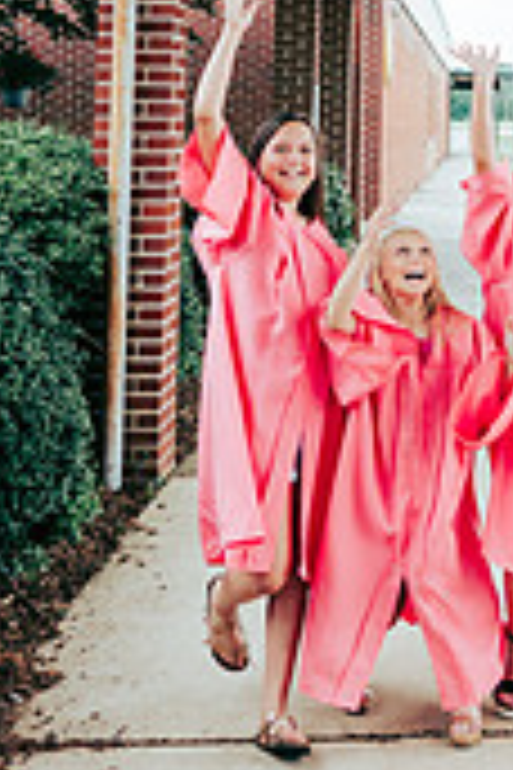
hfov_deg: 21.0
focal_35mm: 63
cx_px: 482
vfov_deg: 29.7
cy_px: -5
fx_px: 1347
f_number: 2.8
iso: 400
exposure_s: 1/250
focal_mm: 24
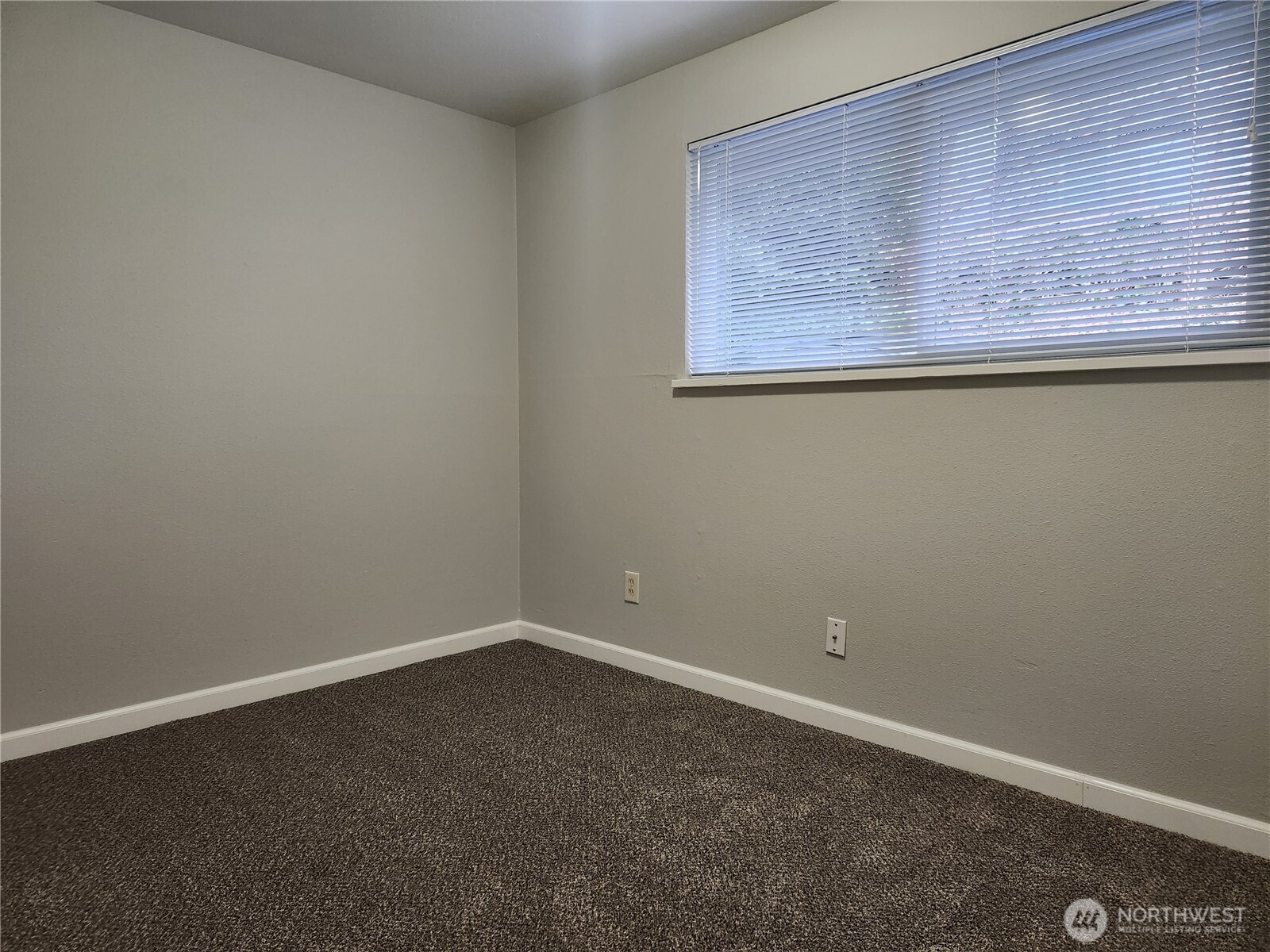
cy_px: 476
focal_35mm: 23
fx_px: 844
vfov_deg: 58.9
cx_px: 635
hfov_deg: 73.9
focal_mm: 5.4
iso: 400
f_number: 1.8
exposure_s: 1/120
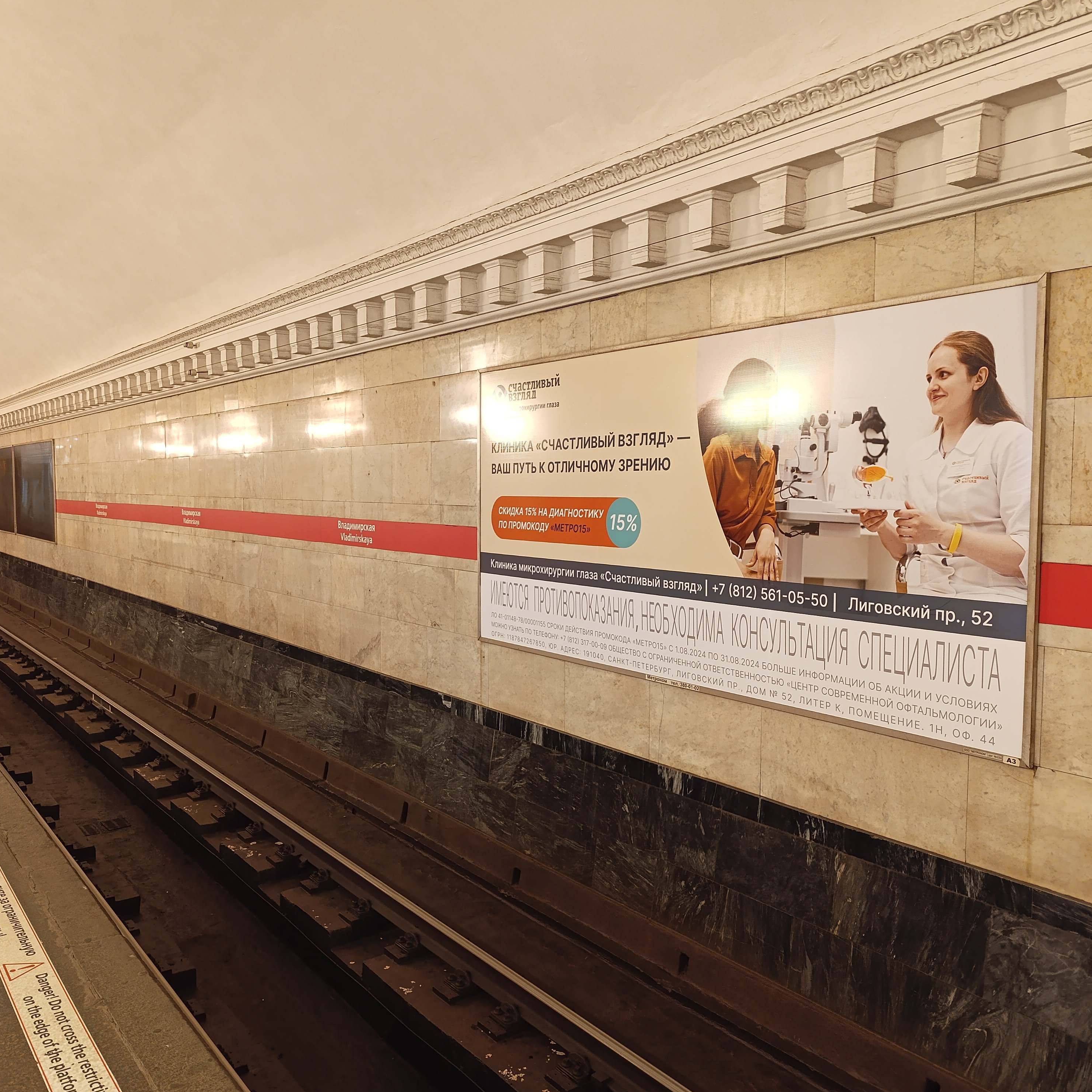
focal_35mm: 28
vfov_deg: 57.3
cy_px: 559
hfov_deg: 56.9
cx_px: 436
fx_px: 999
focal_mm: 6.14
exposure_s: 1/50
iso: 1000
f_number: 1.6
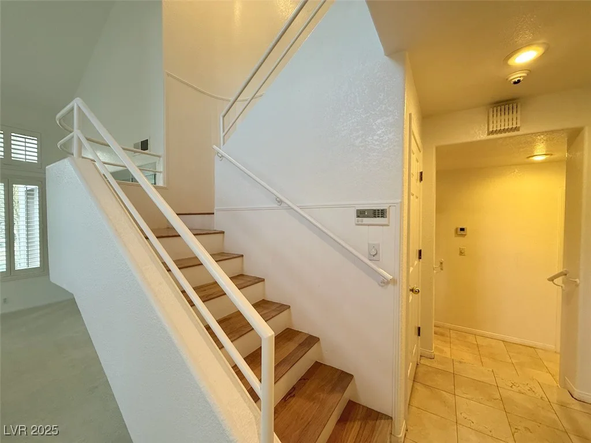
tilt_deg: -0.8
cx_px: 296
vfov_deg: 85.7
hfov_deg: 102.1
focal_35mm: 14
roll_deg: -0.3
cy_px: 222
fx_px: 239
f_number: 2.2
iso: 200
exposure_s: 1/60
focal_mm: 2.22
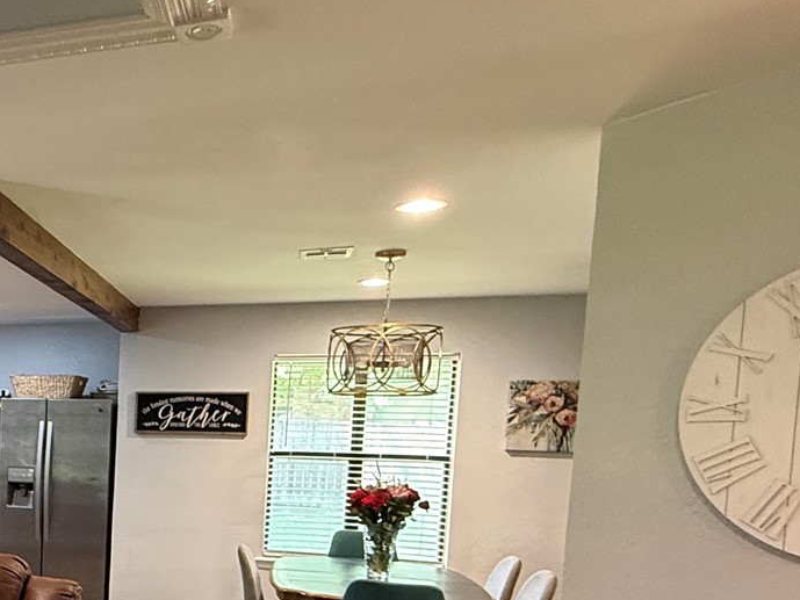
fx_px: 901
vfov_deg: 35.3
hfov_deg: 39.4
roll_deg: -1.5
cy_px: 506
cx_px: -75
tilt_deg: -4.4
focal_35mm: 39
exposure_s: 1/60
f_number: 2.2
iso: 640
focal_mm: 2.22
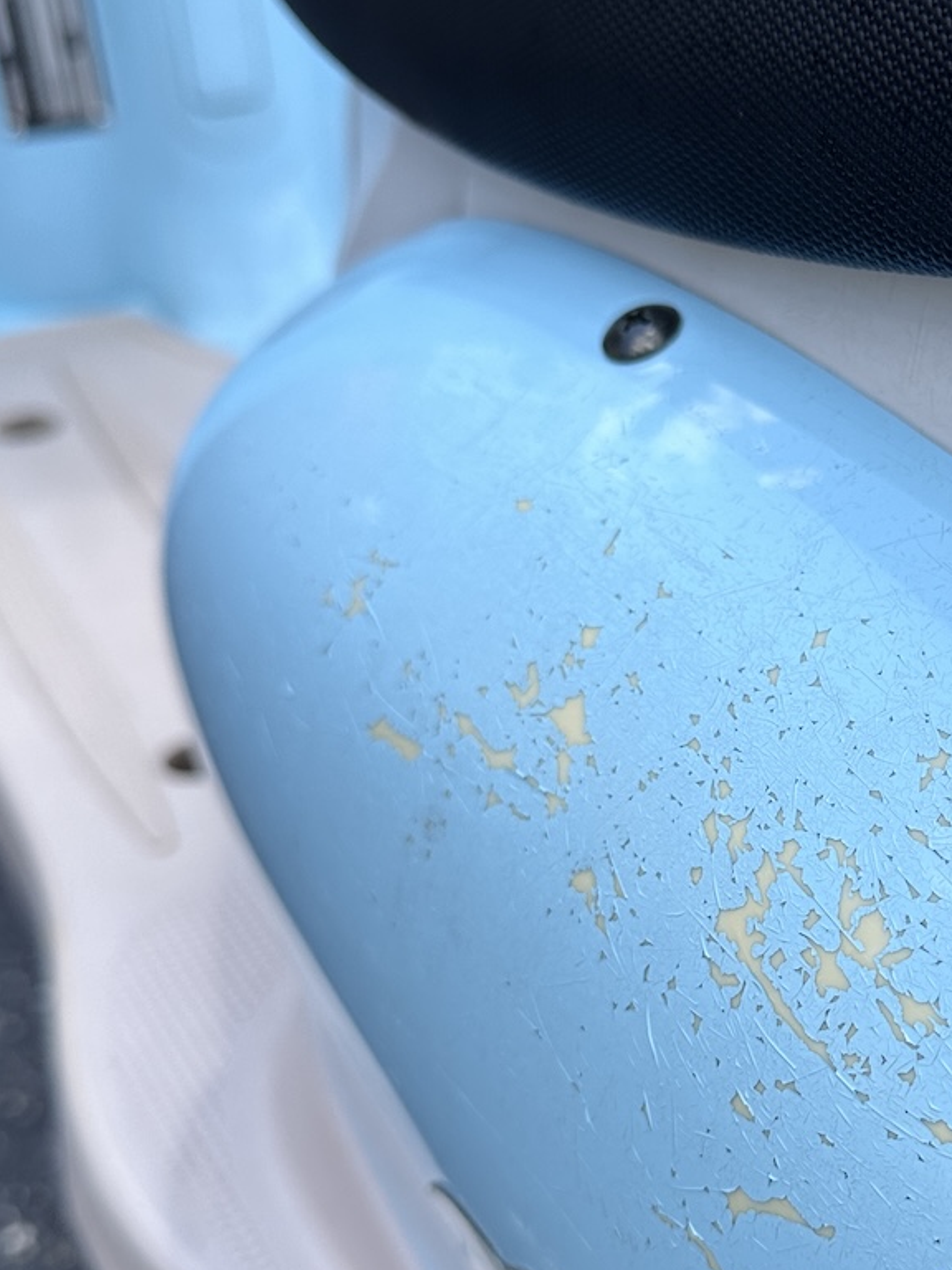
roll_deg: -10.3
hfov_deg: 28.1
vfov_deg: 38.0
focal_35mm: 50
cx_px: 843
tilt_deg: -40.5
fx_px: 1833
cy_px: 787
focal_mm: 6.86
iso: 80
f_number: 1.78
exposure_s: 1/2732
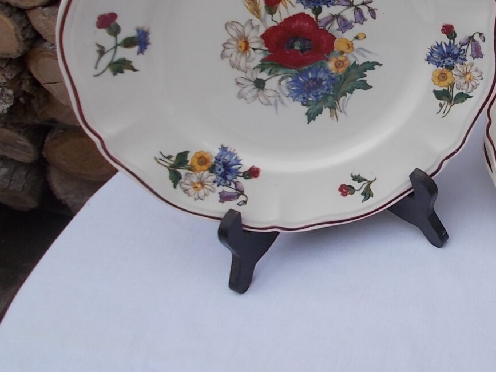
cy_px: 105
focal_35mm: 48
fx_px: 688
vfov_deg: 29.9
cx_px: 441
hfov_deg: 37.3
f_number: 3.2
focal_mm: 4.6
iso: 80
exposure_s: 1/400
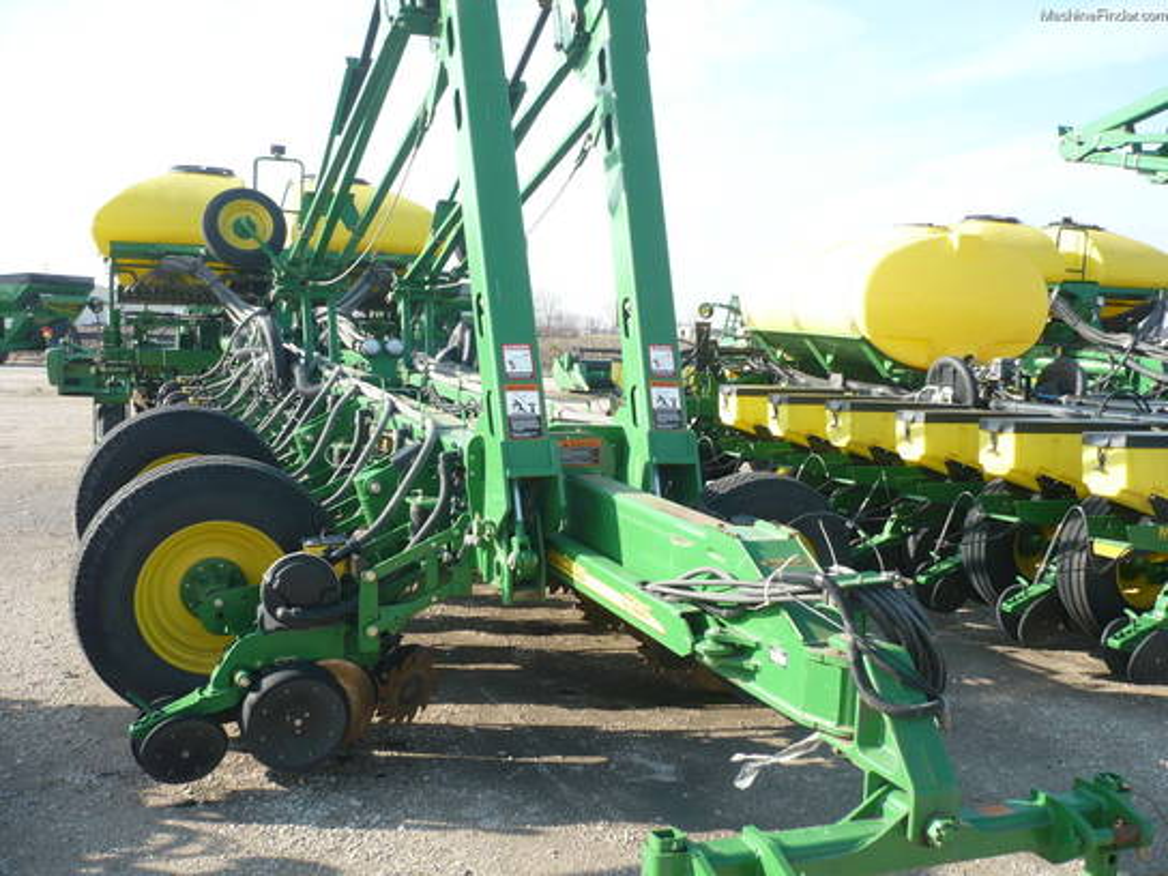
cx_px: 584
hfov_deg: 52.6
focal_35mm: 35
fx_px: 1181
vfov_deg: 40.7
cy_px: 438
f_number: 2.8
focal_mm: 5.8
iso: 100
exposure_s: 1/400
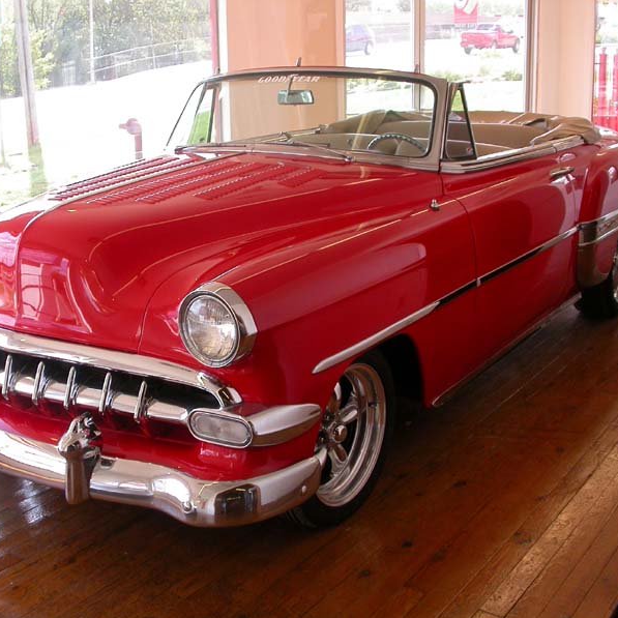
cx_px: 253
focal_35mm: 45
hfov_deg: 37.4
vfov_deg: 37.6
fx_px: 909
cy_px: 310
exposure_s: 1/98.7
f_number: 4.2
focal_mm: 7.85
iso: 100
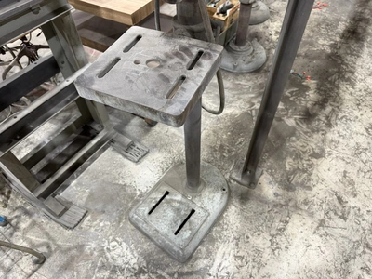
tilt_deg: -51.6
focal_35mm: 24
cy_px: 140
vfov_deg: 56.8
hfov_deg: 71.6
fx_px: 258
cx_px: 186
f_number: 1.78
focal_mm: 6.76
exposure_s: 1/60
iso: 160
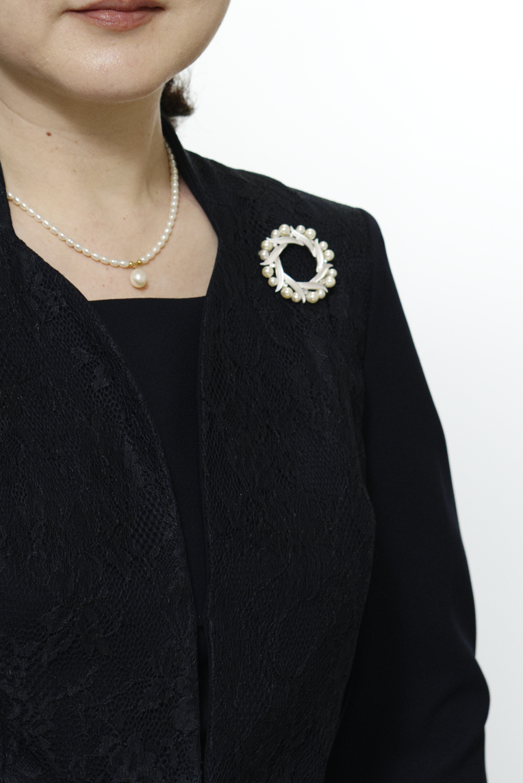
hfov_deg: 6.2
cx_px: 85
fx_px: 4832
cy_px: 170
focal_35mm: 222
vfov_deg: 9.2
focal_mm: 85
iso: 640
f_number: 4
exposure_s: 1/160
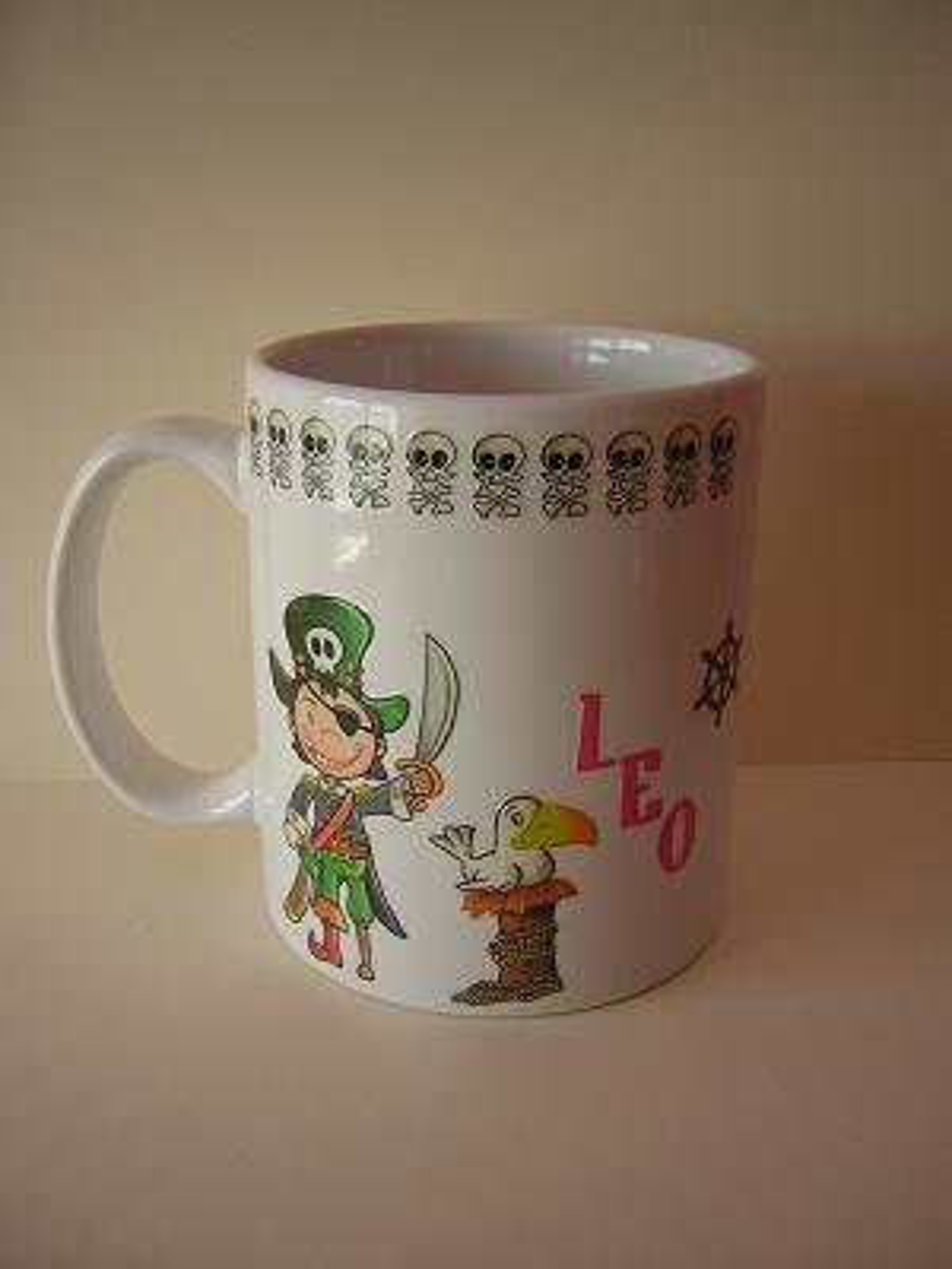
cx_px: 476
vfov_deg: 51.4
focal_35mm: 36
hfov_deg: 39.7
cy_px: 634
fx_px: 1320
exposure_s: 1/58.7
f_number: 2.6
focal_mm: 4.7
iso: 50
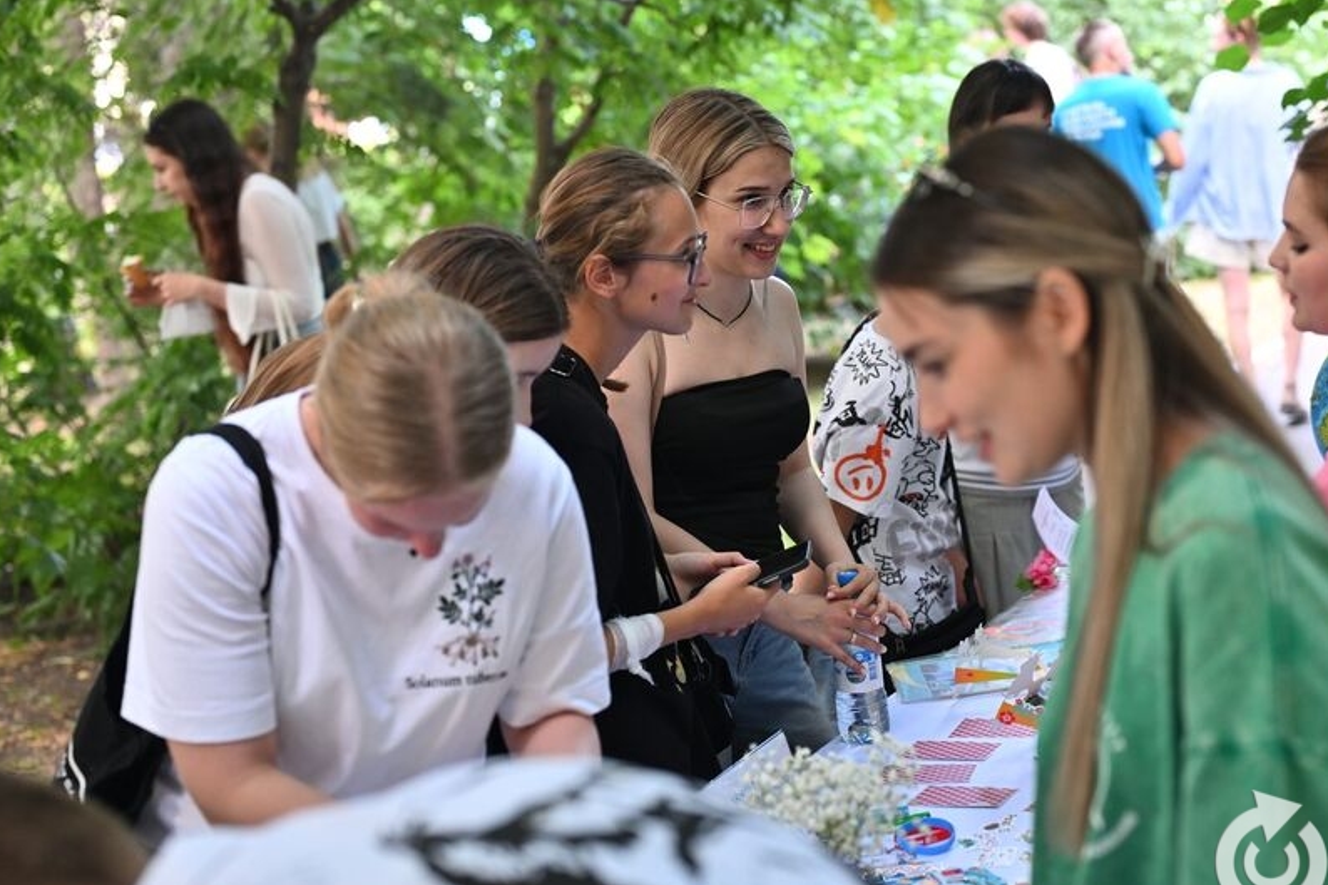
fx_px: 2323
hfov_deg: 31.9
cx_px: 743
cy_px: 422
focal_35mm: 63
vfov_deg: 21.6
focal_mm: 50
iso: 640
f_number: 2.8
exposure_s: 1/125
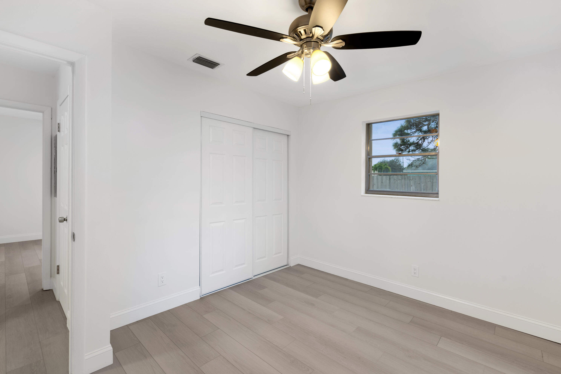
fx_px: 249
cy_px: 187
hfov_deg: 96.7
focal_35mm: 16
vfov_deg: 73.8
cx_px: 280
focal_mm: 16
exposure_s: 1
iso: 100
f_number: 8
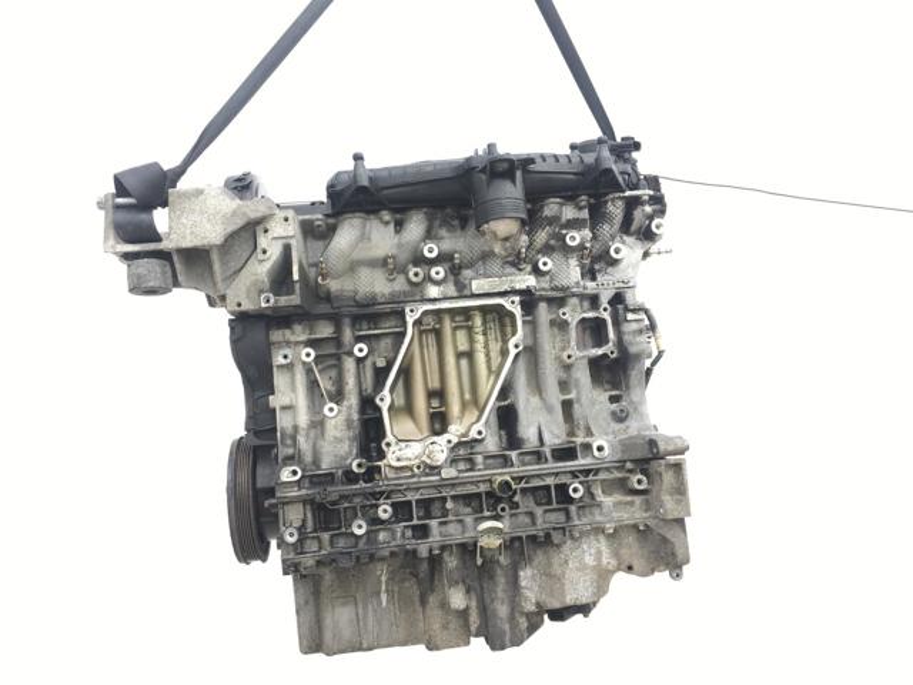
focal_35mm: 29
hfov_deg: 61.7
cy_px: 342
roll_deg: -1.5
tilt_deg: +2.4
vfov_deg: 48.2
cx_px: 456
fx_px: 765
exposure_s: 1/220
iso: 25
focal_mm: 4.15
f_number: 2.2
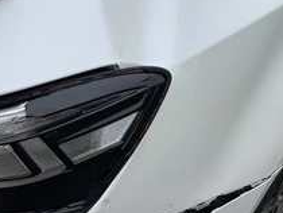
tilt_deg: -29.6
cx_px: 175
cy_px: 43
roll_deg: -13.9
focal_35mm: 59
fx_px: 483
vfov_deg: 24.5
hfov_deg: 32.5
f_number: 2.4
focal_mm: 3.3
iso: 25
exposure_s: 1/455
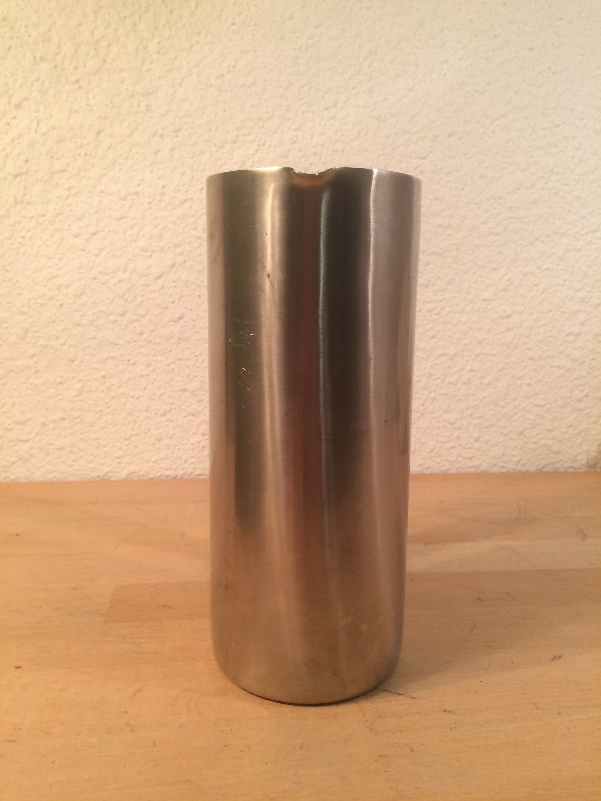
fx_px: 671
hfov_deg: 48.2
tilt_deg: -10.8
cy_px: 400
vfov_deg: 61.7
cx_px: 300
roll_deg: +0.5
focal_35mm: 29
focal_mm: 4.15
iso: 64
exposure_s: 1/33
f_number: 2.2
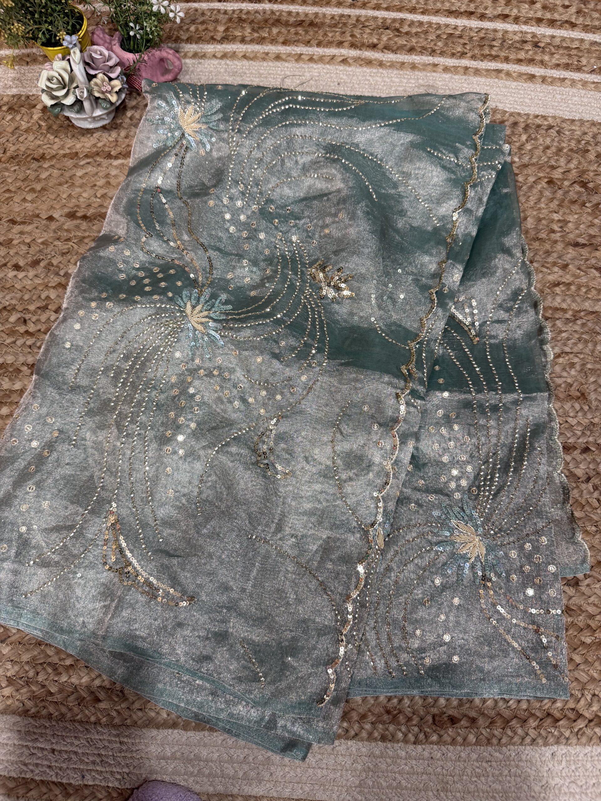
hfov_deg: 56.8
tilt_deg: -73.8
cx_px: 300
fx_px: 556
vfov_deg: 71.6
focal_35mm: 24
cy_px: 400
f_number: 1.78
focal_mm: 6.76
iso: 125
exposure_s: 1/50
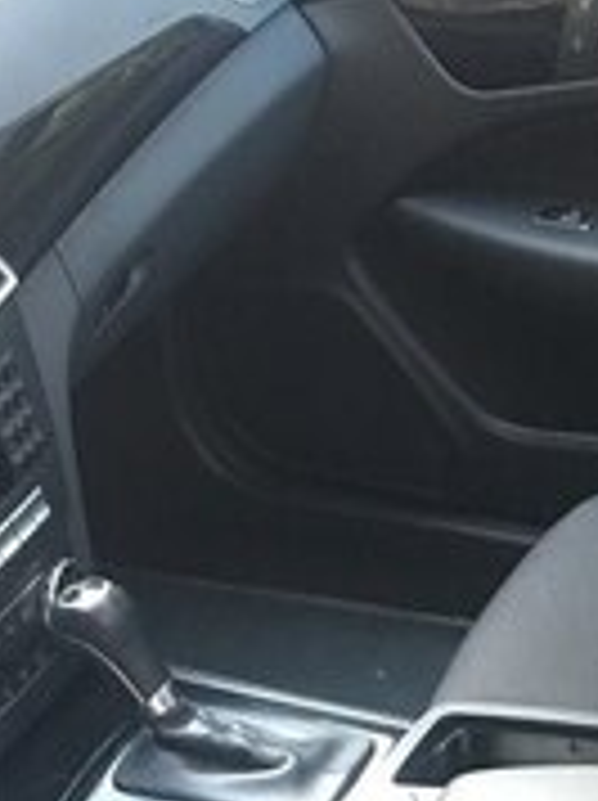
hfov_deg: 18.1
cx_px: 387
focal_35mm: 81
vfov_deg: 21.4
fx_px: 1870
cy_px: 1098
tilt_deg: -45.0
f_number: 2.2
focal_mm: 4.15
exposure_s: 1/8
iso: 100
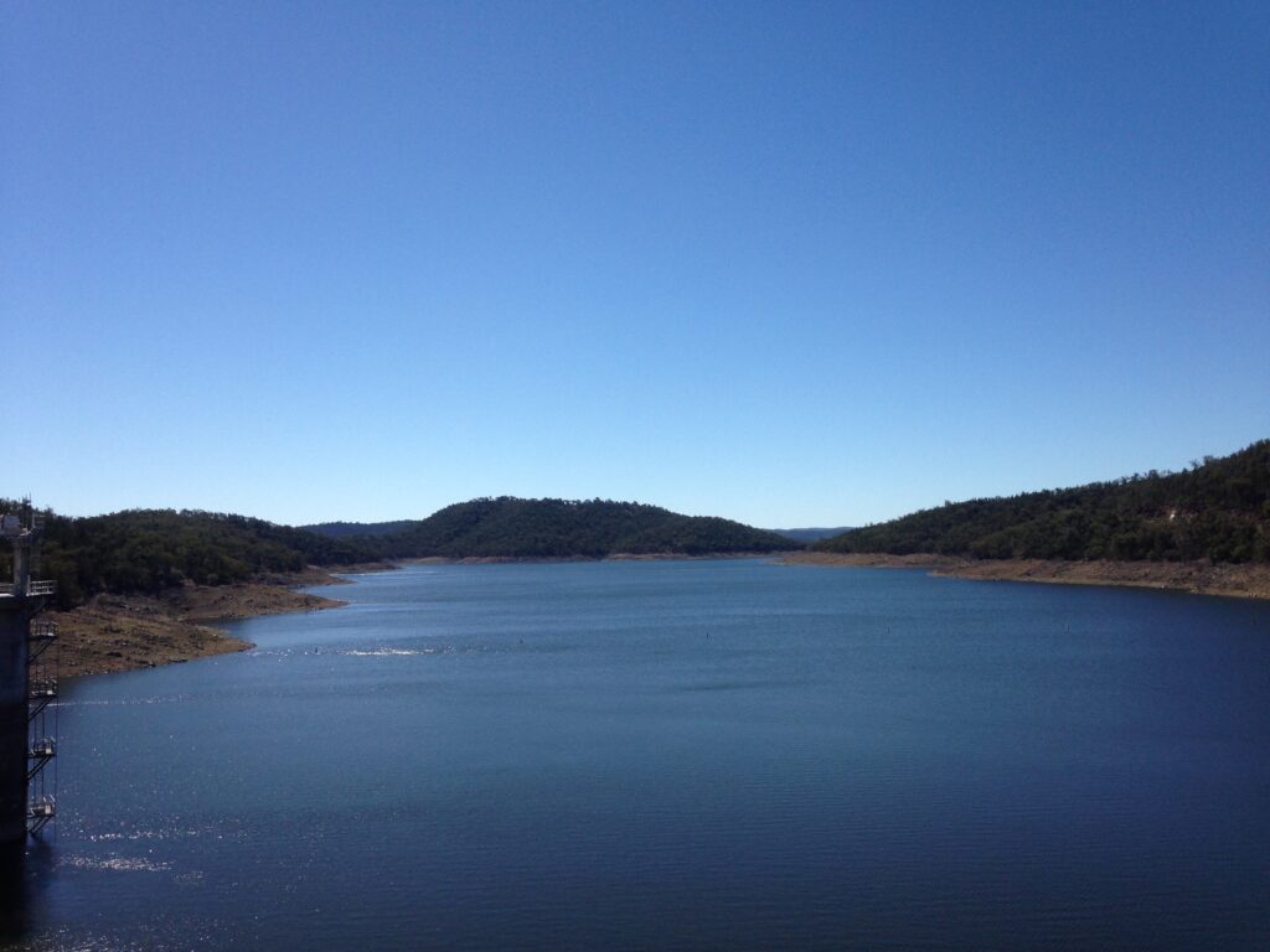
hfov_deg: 55.4
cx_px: 635
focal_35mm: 33
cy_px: 476
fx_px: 1211
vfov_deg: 42.9
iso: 50
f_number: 2.4
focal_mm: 4.12
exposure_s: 1/2584
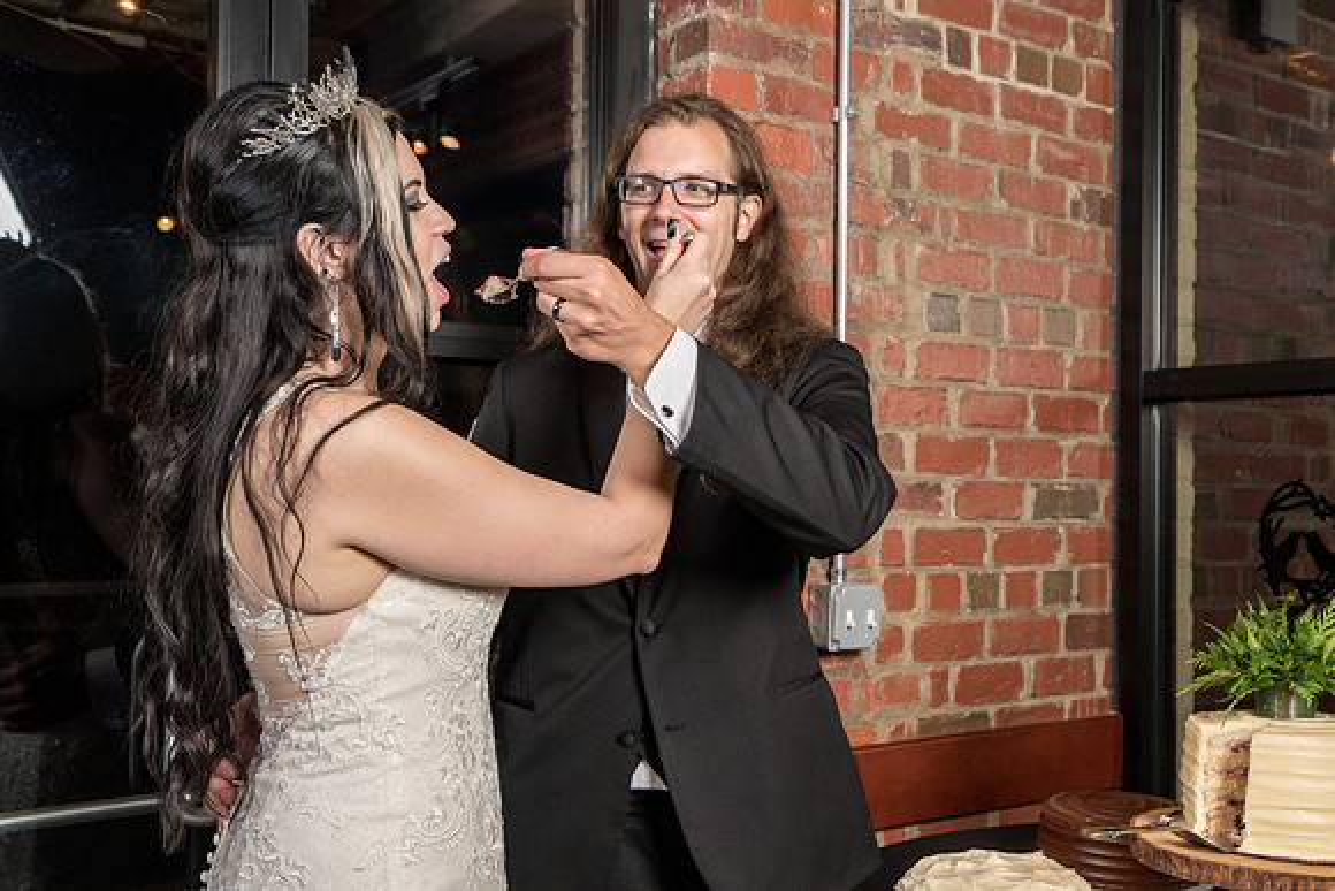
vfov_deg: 32.4
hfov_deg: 46.9
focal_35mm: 41
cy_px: 446
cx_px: 761
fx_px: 1534
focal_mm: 35
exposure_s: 1/200
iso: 2000
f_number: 5.6
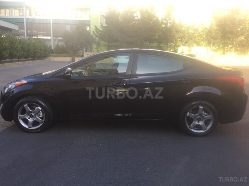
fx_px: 209
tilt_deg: -9.5
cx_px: 124
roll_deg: -2.7
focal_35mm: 29
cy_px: 93
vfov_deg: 48.2
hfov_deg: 61.7
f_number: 2.2
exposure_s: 1/335
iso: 32
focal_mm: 4.15
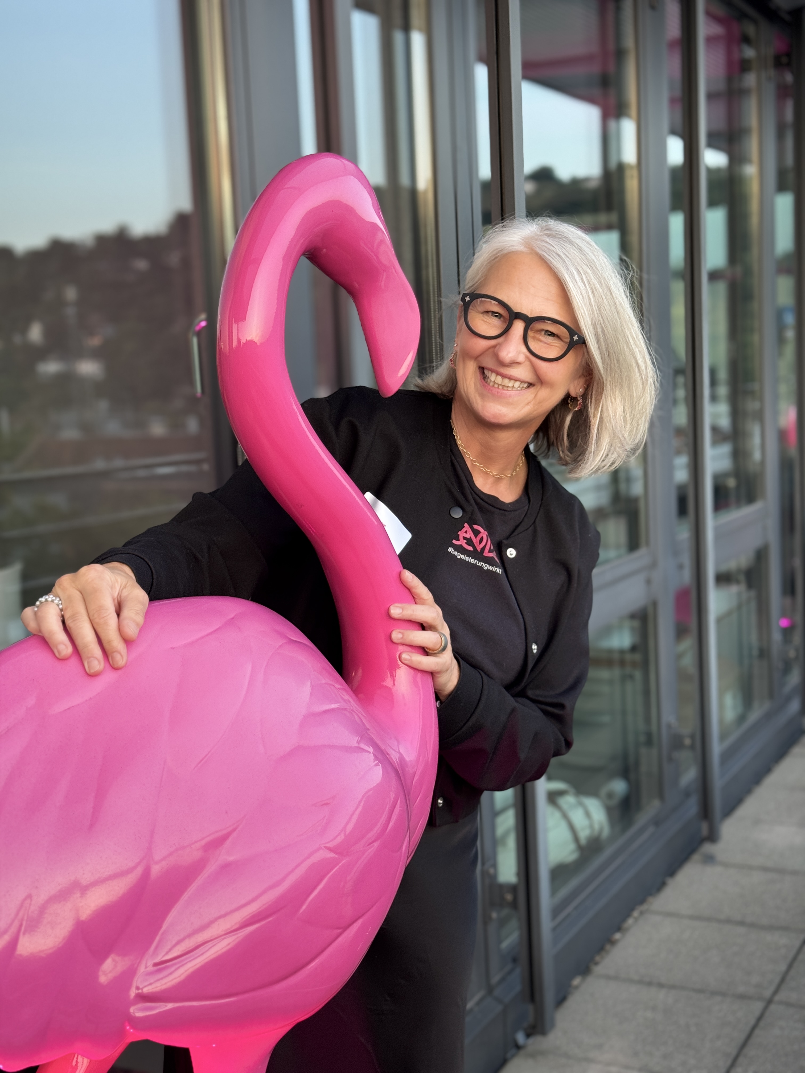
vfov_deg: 39.7
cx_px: 402
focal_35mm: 48
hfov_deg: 30.3
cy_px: 536
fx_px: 1488
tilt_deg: -5.9
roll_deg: +1.6
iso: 100
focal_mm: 6.76
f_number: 1.78
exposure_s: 1/73
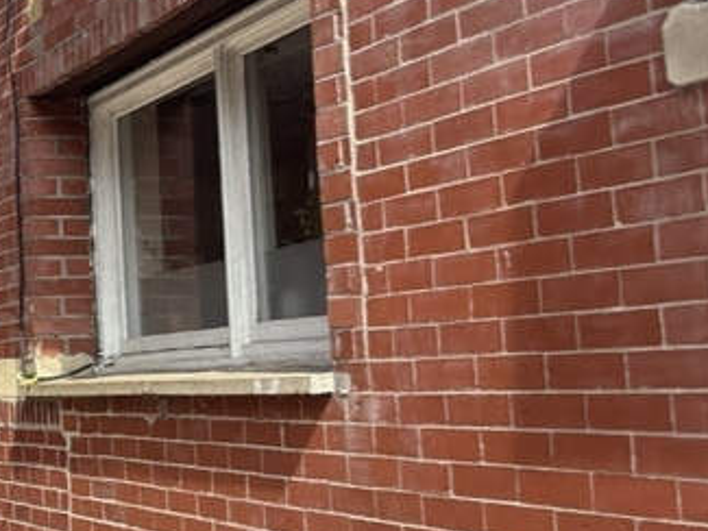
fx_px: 1678
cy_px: 159
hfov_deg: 20.0
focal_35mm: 82
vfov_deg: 17.9
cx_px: -399
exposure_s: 1/865
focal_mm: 5.96
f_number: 1.6
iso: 50
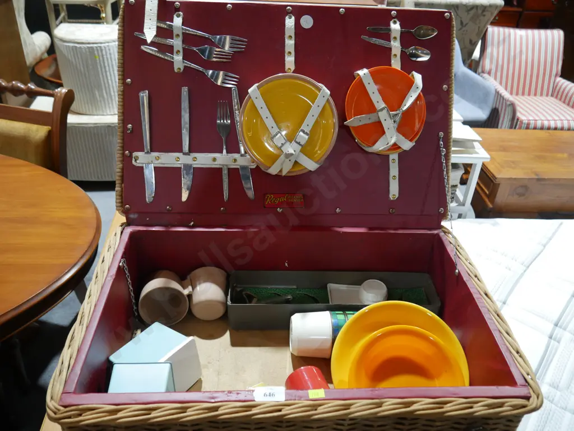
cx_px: 287
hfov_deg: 63.4
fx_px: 465
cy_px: 216
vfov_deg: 49.8
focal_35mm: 28
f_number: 4
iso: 640
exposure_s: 1/60
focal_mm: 14
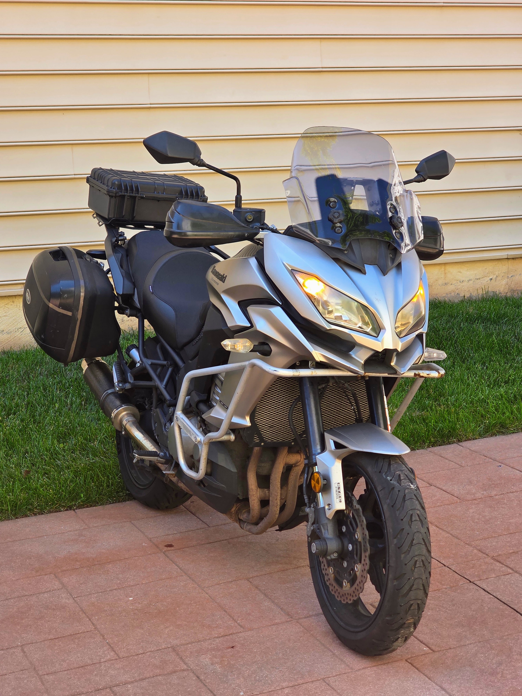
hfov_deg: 21.3
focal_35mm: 69
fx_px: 1387
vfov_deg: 28.2
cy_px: 348
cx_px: 261
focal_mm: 7.9
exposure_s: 1/212
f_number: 2.4
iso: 50
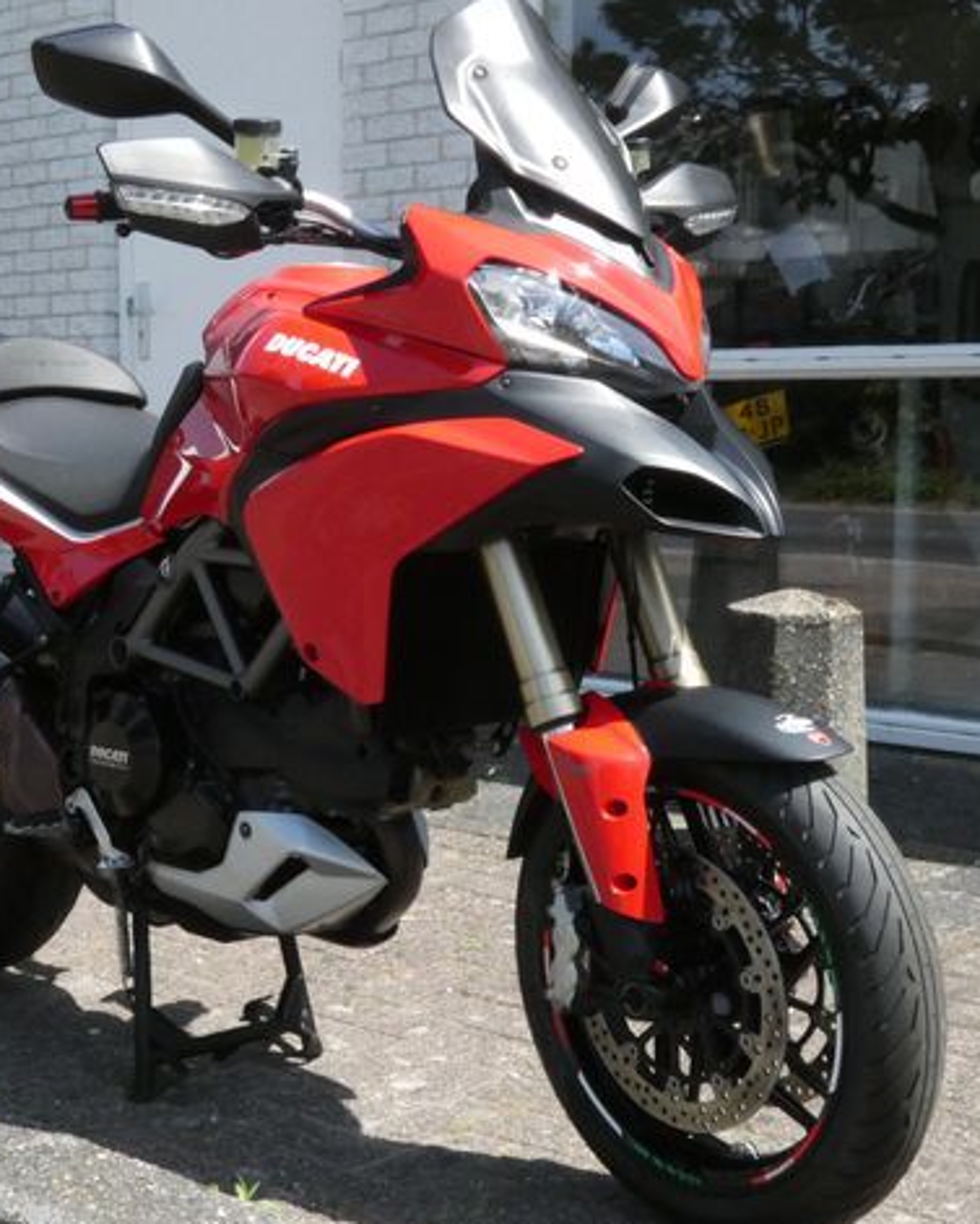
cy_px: 618
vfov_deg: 31.0
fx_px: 2211
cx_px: 343
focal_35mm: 61
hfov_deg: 24.9
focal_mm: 8.2
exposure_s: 1/800
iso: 800
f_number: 8
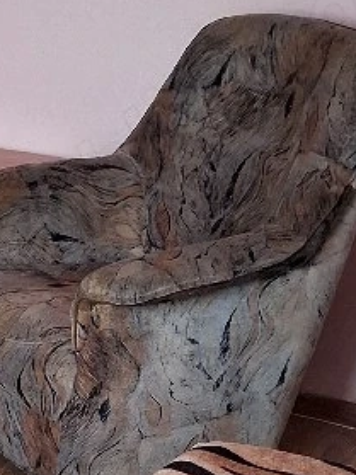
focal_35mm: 110
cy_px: 634
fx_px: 1510
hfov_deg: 12.8
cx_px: -153
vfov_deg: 16.8
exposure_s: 1/33
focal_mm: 5.54
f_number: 1.8
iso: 400
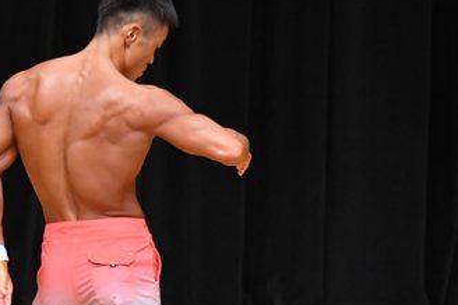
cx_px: 47
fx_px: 8107
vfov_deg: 2.2
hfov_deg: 3.2
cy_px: 260
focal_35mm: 637
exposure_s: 1/400
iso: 4000
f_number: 5.6
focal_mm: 180
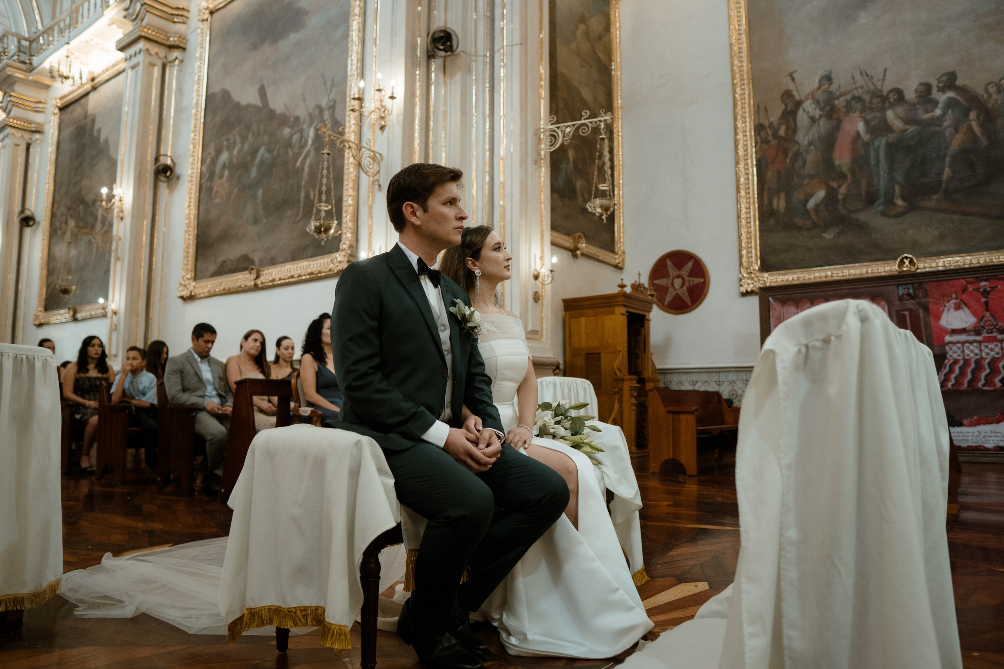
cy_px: 334
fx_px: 669
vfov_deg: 53.1
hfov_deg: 73.7
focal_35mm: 24
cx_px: 502
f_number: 1.8
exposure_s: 1/200
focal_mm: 16
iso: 800
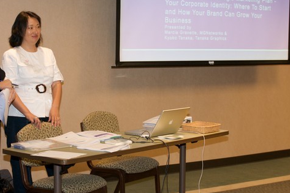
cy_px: 87
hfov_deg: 28.5
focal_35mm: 71
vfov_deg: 19.2
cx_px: 146
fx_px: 572
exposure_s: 1/100
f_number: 3.2
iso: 400
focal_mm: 28
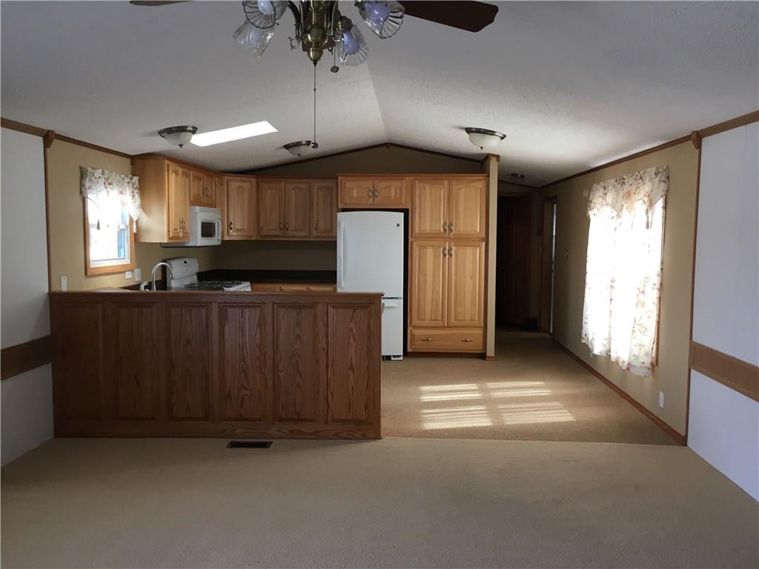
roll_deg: +0.0
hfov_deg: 61.7
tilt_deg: -4.2
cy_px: 284
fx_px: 636
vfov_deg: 48.2
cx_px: 380
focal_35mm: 29
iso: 32
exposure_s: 1/30
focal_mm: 4.15
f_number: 2.2
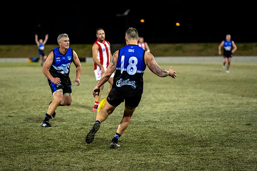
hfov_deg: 15.6
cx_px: 118
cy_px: 85
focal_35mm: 131
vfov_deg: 10.5
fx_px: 937
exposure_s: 1/1250
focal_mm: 120
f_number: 2.8
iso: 2500
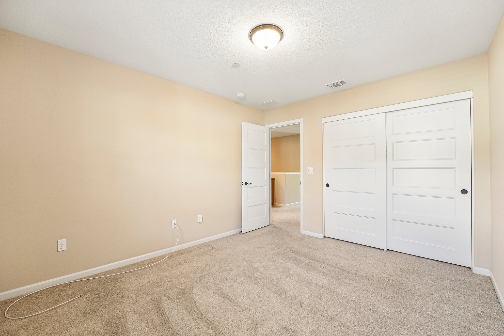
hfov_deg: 104.3
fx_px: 196
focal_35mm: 14
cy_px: 168
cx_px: 252
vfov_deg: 81.2
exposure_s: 1/30
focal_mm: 14
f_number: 8
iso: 640
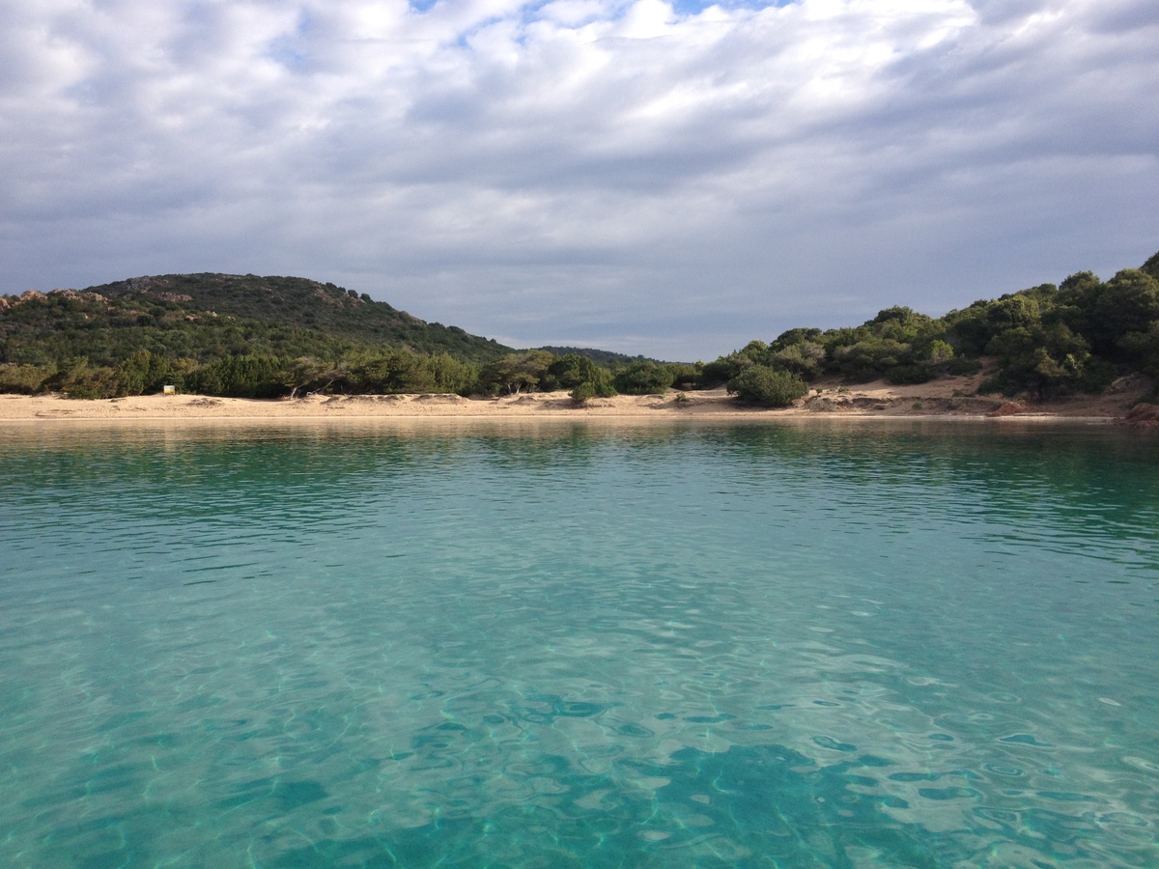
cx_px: 580
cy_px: 434
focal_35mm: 35
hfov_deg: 52.6
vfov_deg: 40.7
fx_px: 1172
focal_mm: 4.28
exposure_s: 1/1255
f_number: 2.4
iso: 64
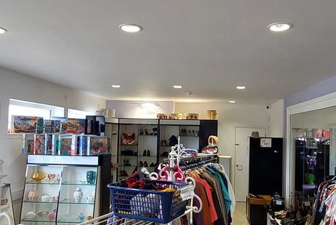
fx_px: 280
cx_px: 185
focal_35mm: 30
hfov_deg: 61.8
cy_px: 120
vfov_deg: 43.6
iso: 160
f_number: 2.2
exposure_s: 1/50
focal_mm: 1.74
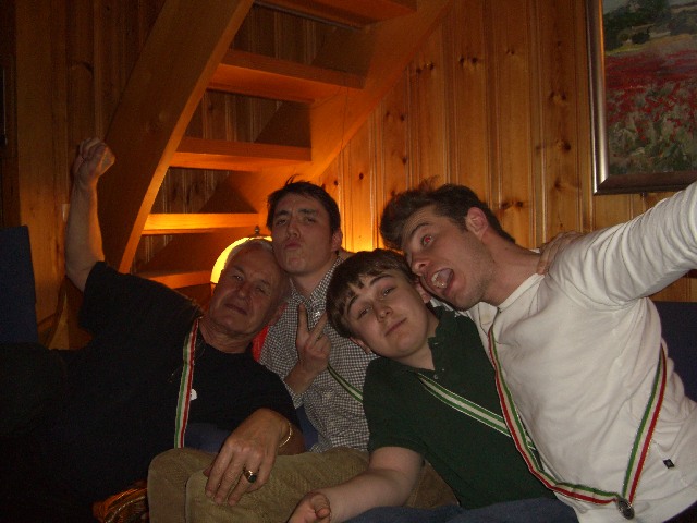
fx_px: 765
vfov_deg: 37.7
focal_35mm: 38
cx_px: 348
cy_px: 262
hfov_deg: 49.0
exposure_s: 1/30
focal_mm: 7.9
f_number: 2.8
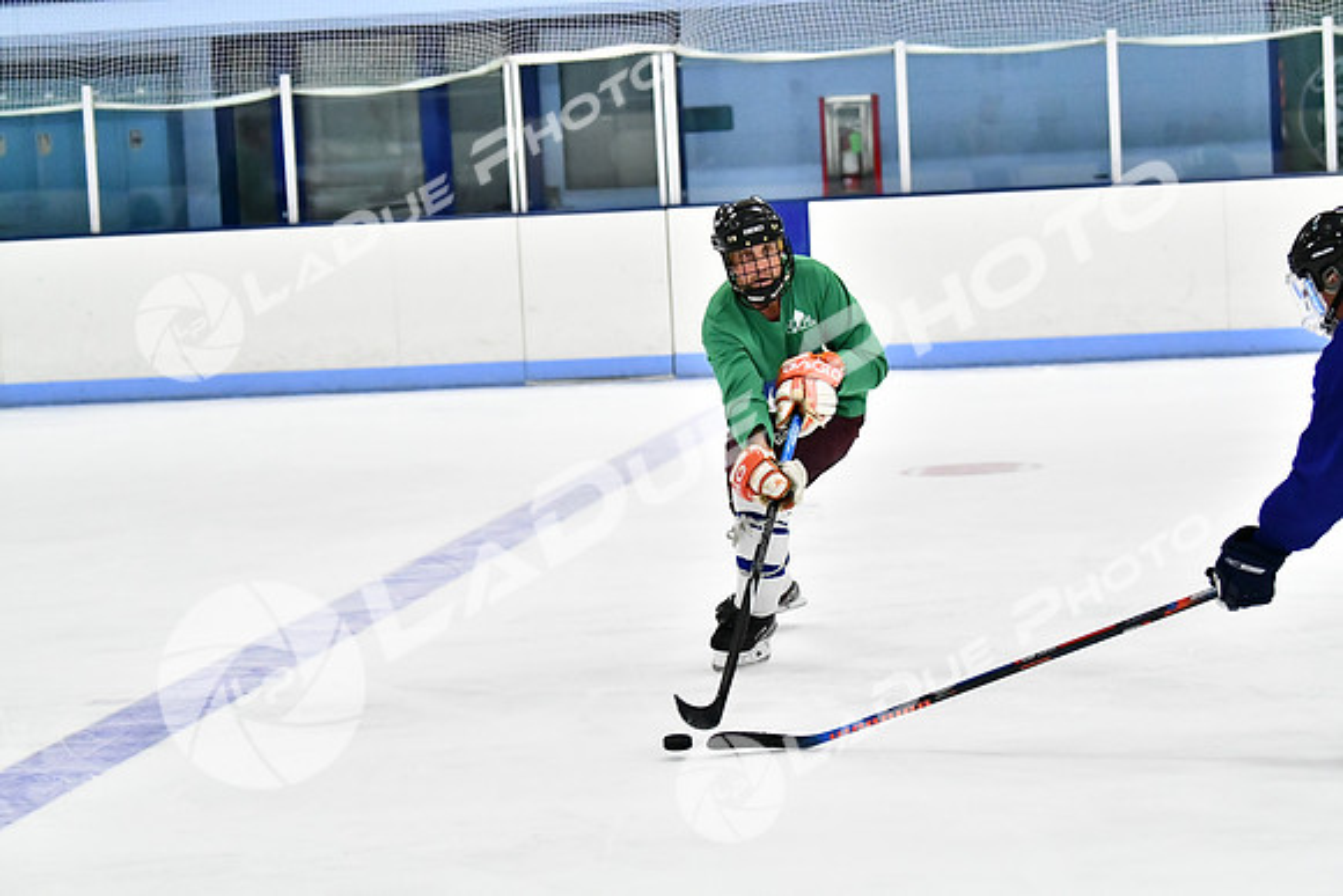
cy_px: 448
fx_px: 5709
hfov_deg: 13.4
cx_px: 672
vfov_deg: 9.0
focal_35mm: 153
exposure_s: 1/1600
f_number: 2.8
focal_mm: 102
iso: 8000
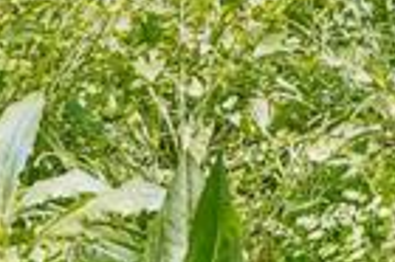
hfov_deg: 15.5
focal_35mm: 117
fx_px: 1282
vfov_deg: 8.3
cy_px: -696
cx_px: 669
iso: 400
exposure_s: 1/60
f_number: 8
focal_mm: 16
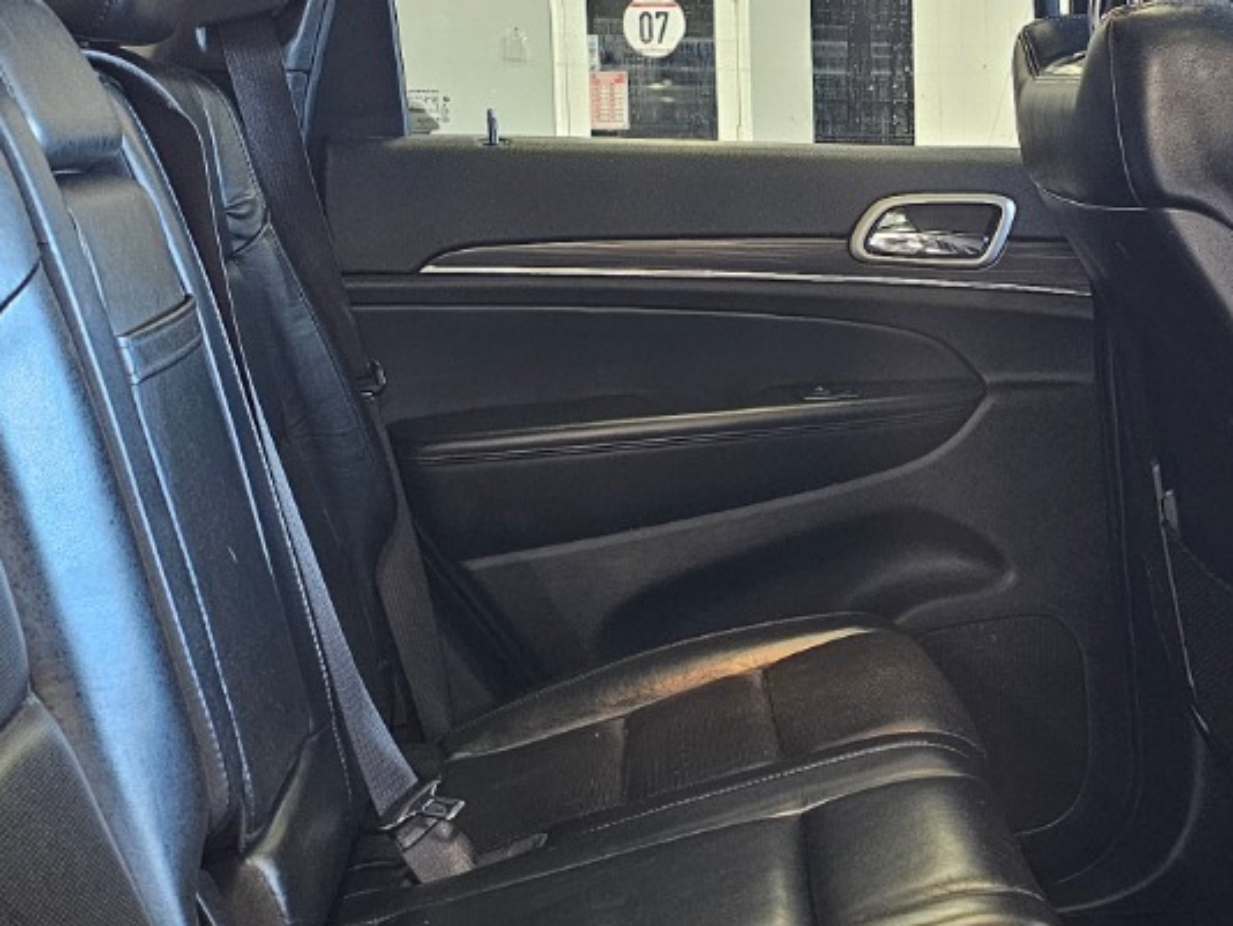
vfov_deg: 23.7
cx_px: 847
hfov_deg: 30.9
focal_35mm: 62
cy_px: 434
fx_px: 2209
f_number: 1.7
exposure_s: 1/30
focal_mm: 6.3
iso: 500
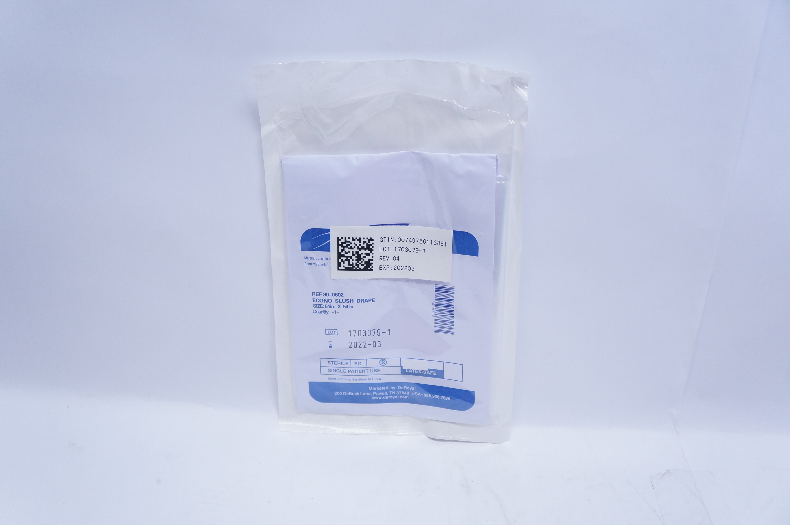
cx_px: 395
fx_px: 723
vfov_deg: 39.9
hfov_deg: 57.3
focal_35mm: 33
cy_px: 262
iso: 800
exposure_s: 1/200
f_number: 4
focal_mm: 22
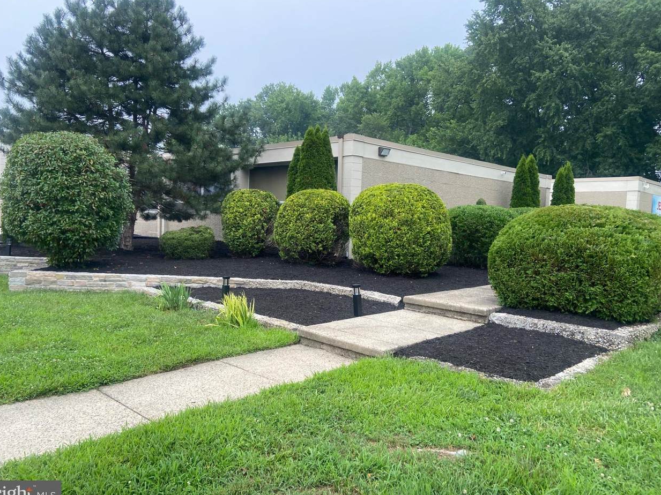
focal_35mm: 27
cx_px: 321
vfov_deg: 51.3
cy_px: 251
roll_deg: +1.7
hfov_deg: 65.3
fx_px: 515
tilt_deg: -3.8
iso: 32
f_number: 1.8
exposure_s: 1/884
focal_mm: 4.25
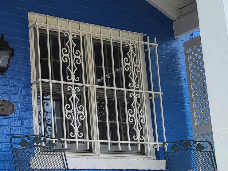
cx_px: 43
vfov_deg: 21.2
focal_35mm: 69
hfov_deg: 27.5
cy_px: 126
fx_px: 455
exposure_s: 1/134
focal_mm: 7
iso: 16
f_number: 1.8
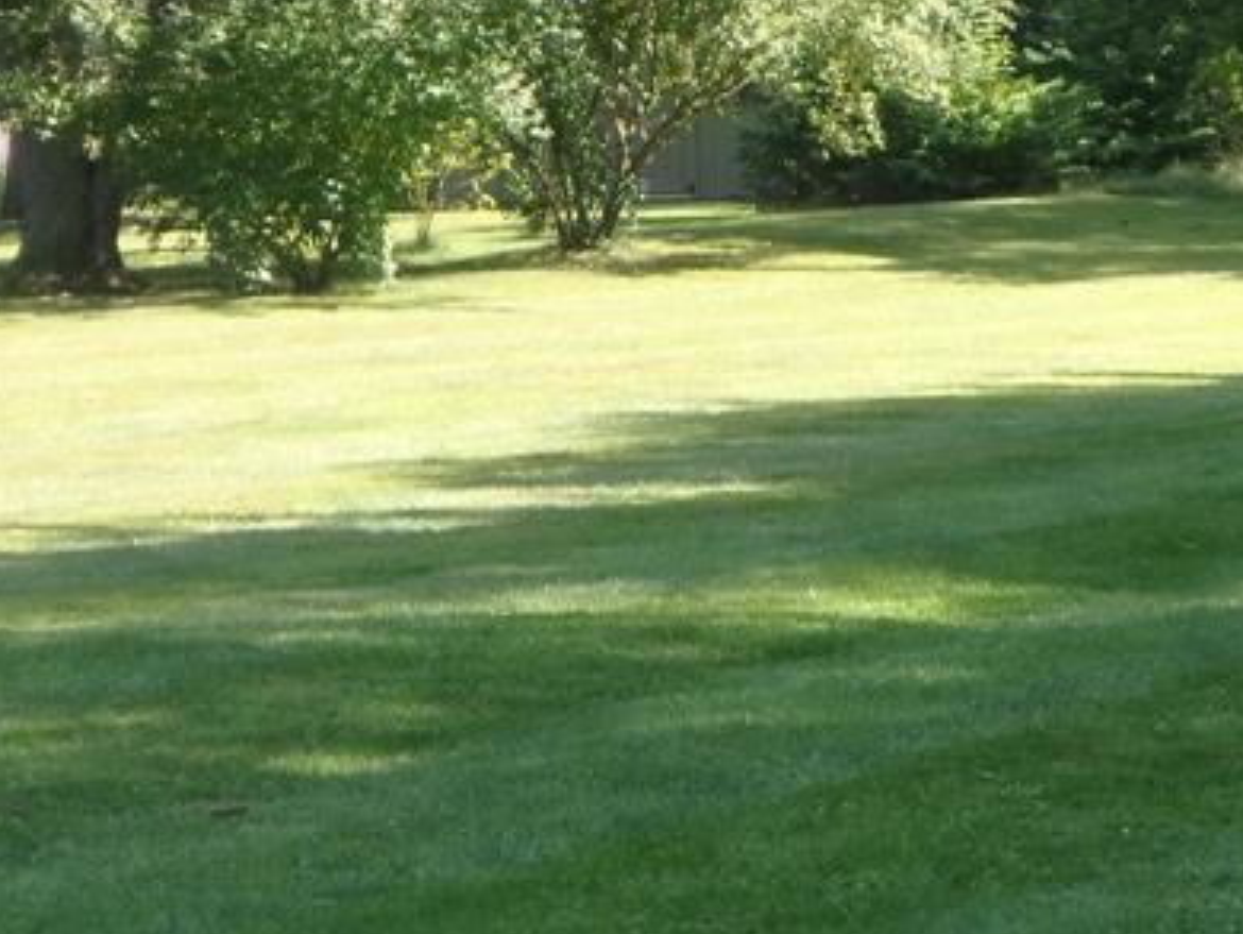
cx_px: 1256
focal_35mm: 160
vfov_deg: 9.3
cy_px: 373
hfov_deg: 12.2
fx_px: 5749
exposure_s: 1/125
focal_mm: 10.9
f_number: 5.1
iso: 125
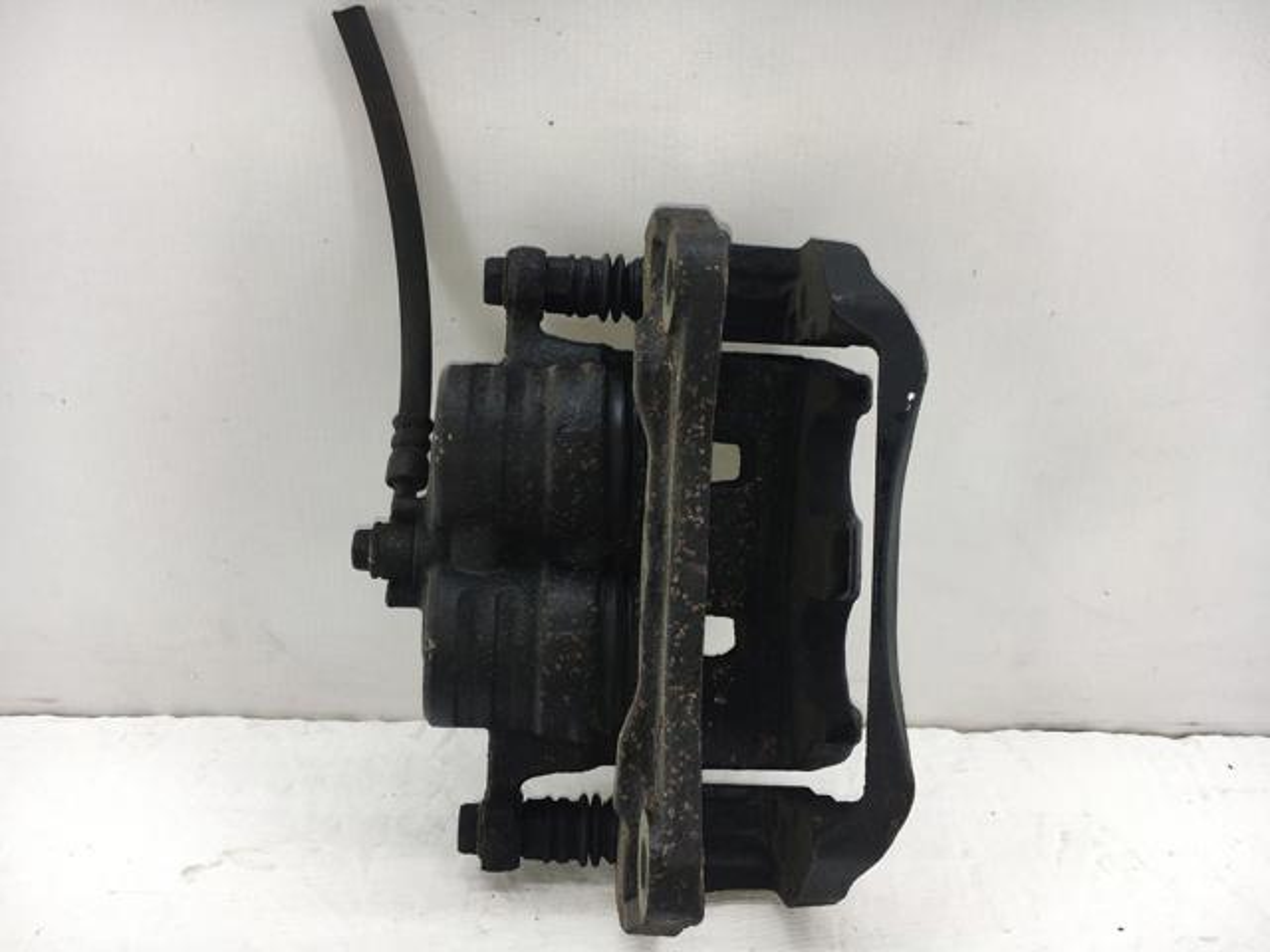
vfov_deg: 48.2
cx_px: 635
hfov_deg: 61.7
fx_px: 1064
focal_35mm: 29
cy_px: 476
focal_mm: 4.15
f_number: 2.2
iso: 25
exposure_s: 1/201
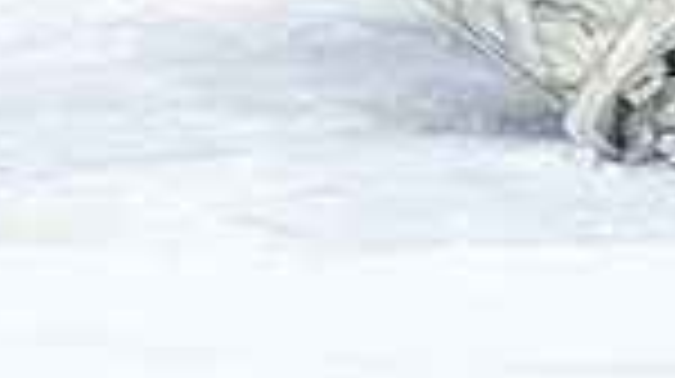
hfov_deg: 3.3
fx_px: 11478
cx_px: 1266
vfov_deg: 1.9
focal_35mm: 642
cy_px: -584
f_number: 2.8
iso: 3200
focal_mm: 100
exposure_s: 1/800
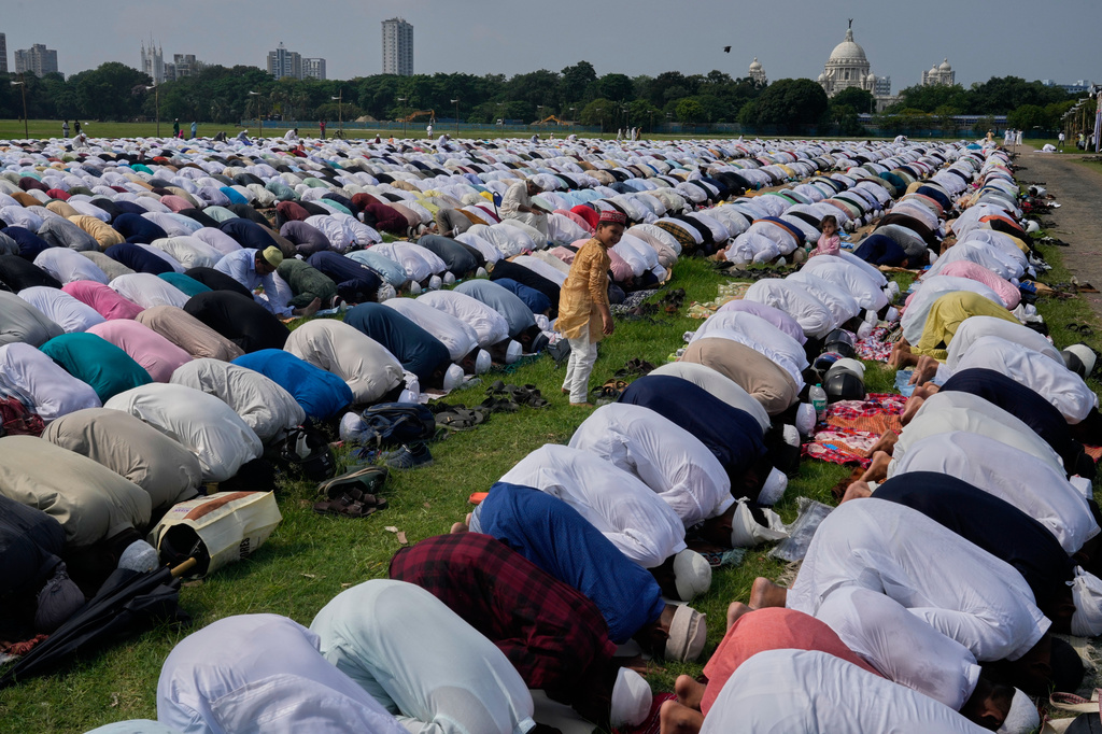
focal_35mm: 38
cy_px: 367
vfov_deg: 35.0
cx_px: 551
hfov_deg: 50.7
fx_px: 1163
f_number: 18
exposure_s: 1/800
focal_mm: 38
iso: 400
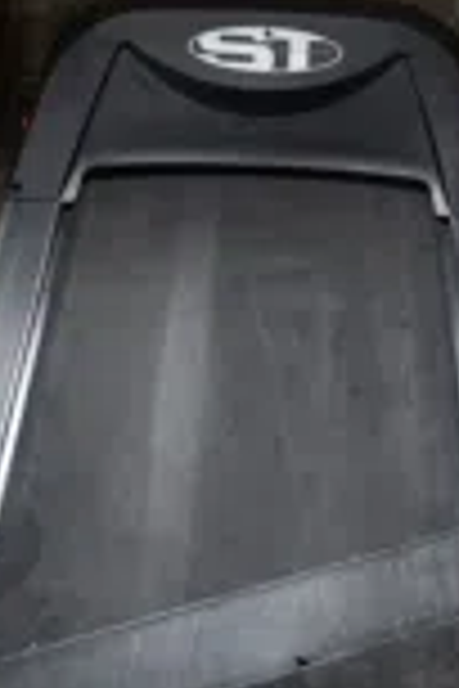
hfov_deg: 17.9
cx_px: 266
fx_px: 1453
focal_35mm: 76
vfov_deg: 25.0
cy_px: -49
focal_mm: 3.99
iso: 40
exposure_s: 1/17
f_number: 1.8
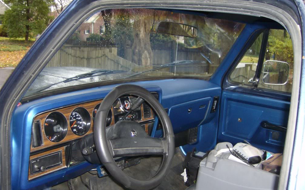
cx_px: 150
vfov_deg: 32.7
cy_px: 107
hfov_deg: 50.4
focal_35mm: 39
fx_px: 324
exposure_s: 1/60
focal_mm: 6
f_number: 2.8
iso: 200
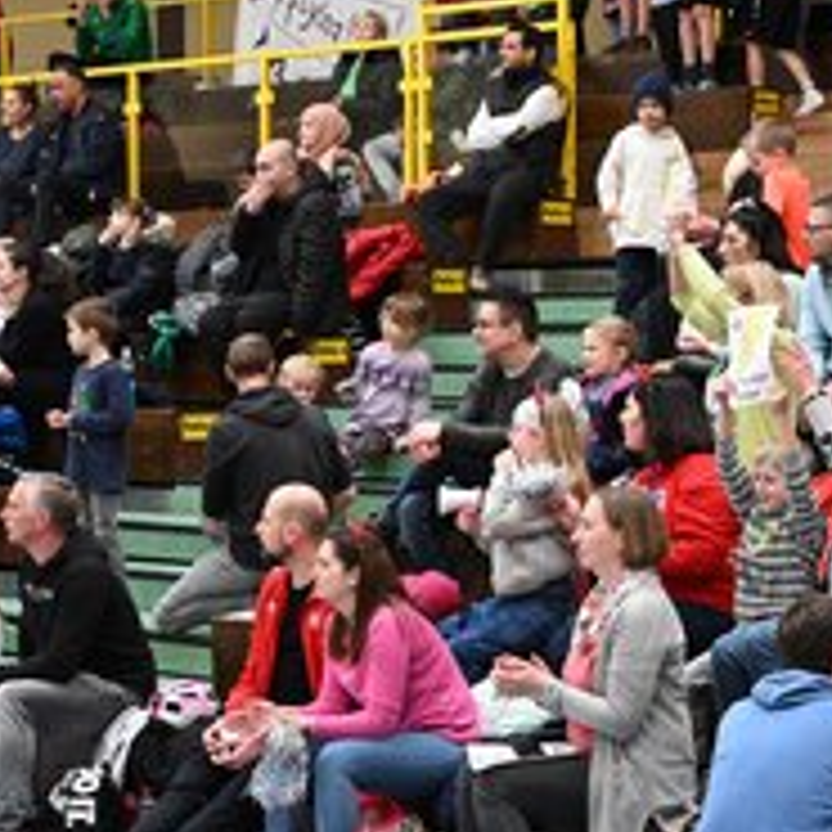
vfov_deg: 16.6
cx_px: 603
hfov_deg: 16.5
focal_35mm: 105
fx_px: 2855
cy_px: 389
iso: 2000
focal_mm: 57
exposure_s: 1/200
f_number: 5
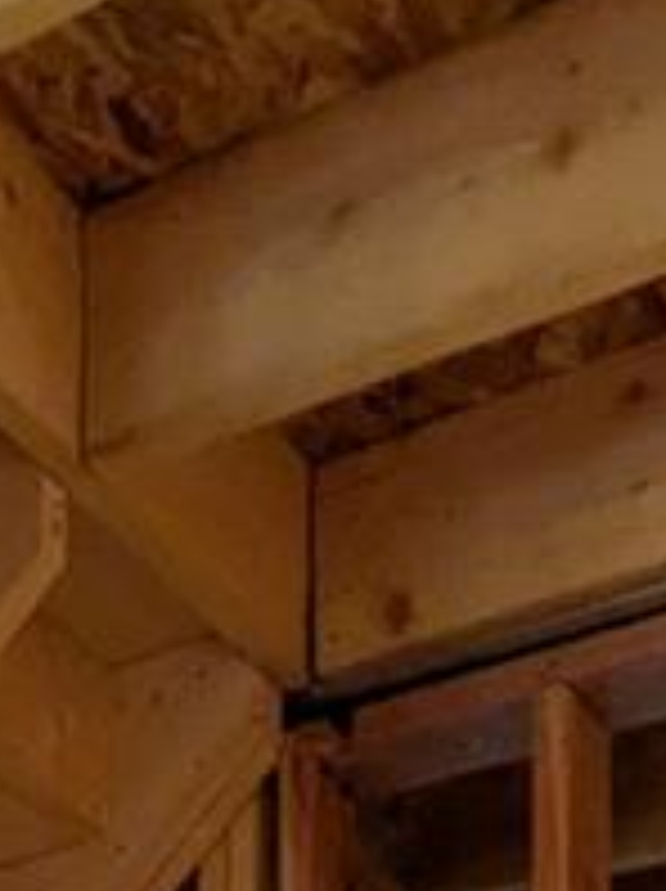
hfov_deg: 17.2
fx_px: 2185
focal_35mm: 85
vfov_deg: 16.3
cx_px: 117
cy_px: 1890
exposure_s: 1/100
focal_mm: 1.83
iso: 337
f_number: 2.2
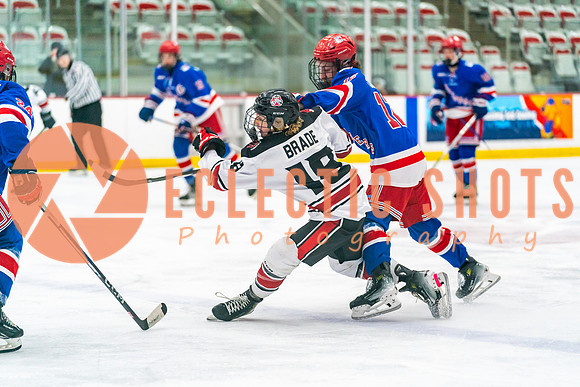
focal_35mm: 145
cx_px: 310
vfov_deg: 9.5
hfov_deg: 14.1
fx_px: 2341
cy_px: 207
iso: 3200
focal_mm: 136
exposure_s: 1/1000
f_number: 2.8
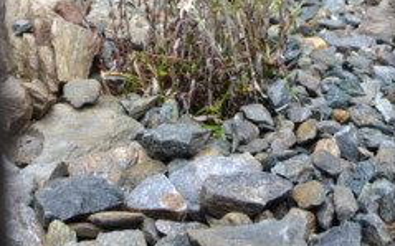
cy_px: -54
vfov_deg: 17.9
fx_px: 742
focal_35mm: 69
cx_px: 180
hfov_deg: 29.8
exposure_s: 1/100
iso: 200
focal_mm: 24
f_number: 4.5
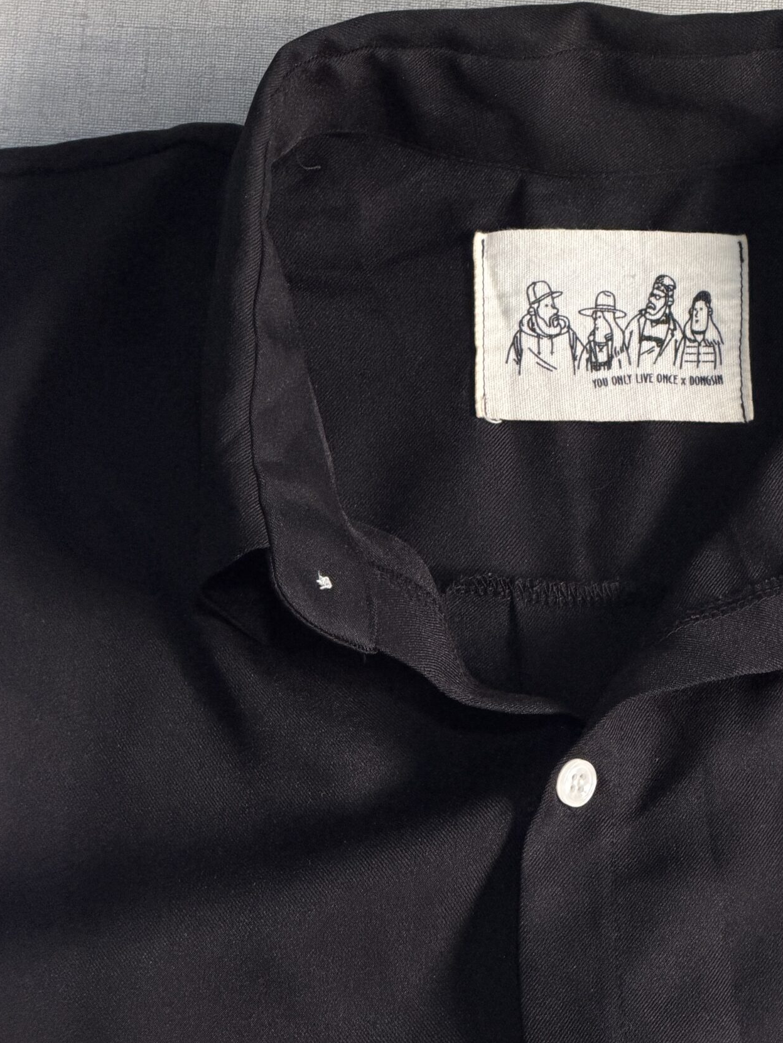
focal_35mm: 154
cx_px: 580
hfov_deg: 9.6
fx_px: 4643
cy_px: 490
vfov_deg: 12.8
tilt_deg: -67.0
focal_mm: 16.89
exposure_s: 1/100
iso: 320
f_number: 2.8
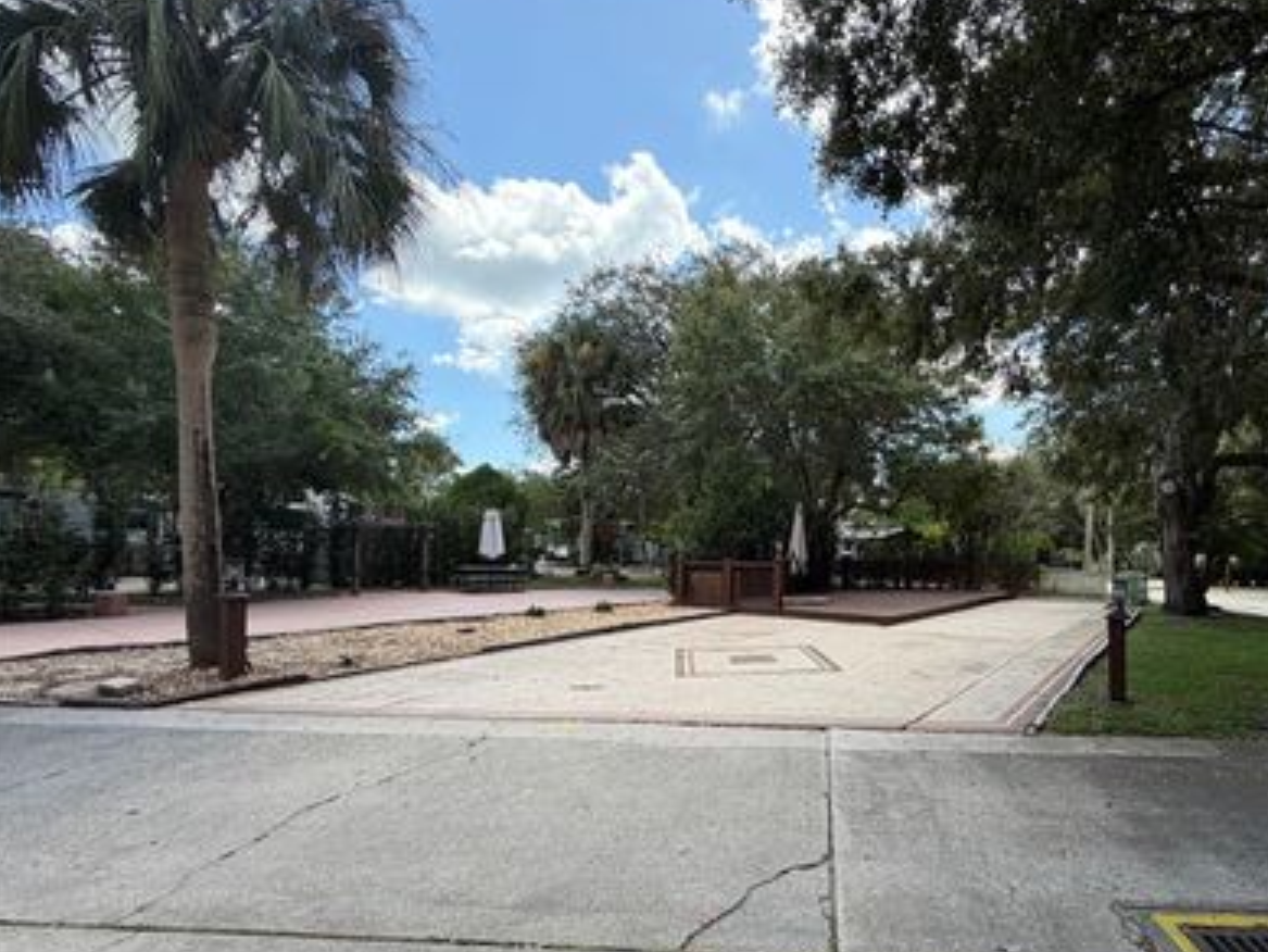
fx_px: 660
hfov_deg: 85.7
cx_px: 805
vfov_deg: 71.0
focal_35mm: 18
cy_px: 562
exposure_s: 1/502
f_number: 2.2
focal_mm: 2.22
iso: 64
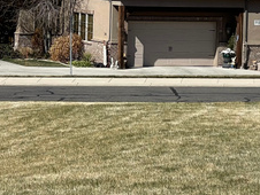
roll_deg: -1.9
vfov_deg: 8.1
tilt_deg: +0.7
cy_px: -58
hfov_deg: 10.9
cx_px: 109
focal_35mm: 181
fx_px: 1361
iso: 20
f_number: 2.2
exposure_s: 1/1815
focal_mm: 7.5
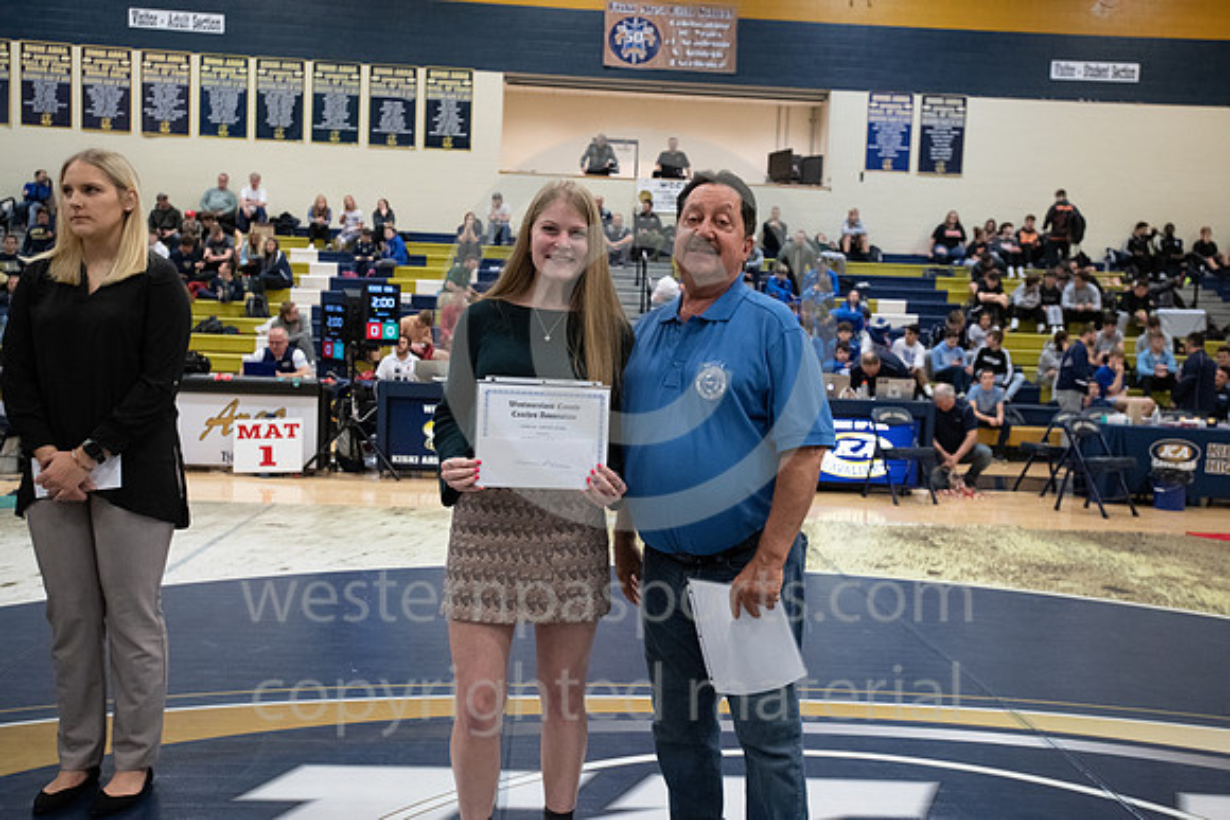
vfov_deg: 37.9
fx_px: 1196
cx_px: 615
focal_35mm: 35
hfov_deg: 54.4
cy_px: 410
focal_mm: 35
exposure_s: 1/160
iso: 5000
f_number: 5.6
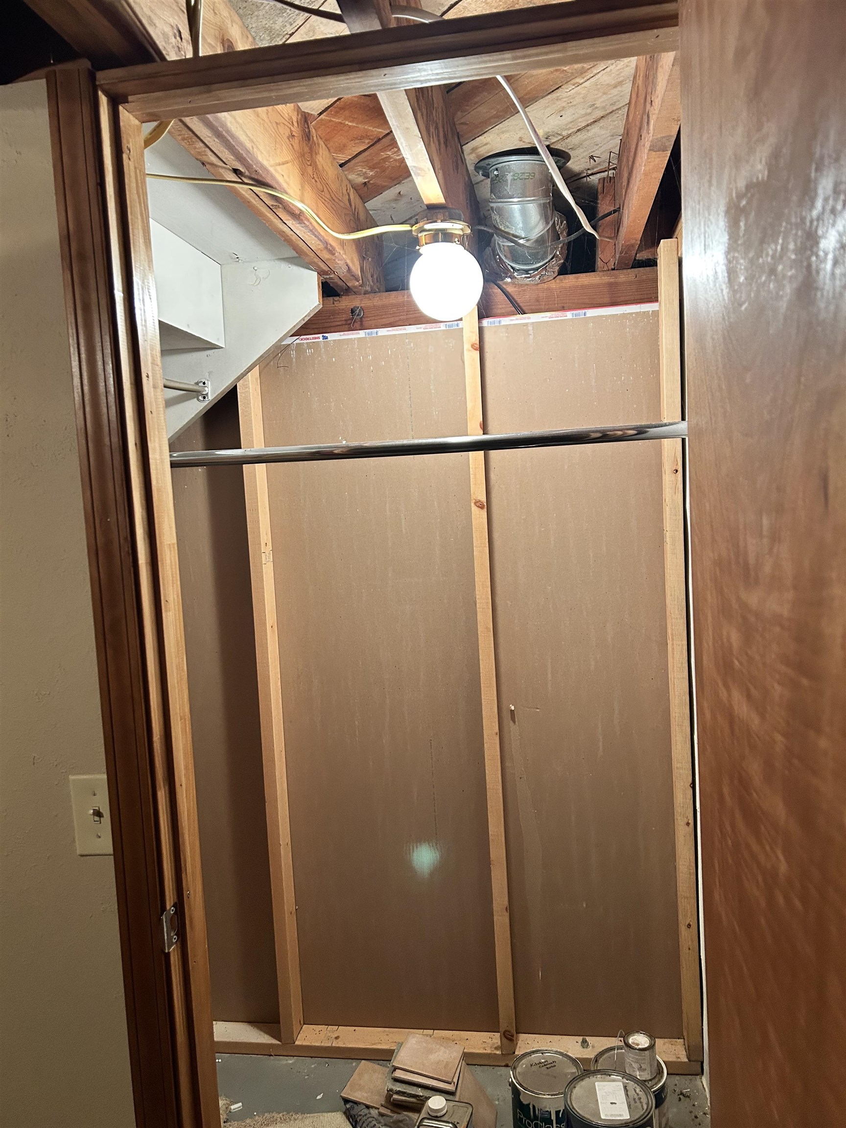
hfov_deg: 53.1
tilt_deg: -4.3
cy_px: 564
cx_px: 423
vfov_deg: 67.3
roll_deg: +3.4
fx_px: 847
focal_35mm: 26
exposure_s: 1/60
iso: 250
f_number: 1.5
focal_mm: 5.7
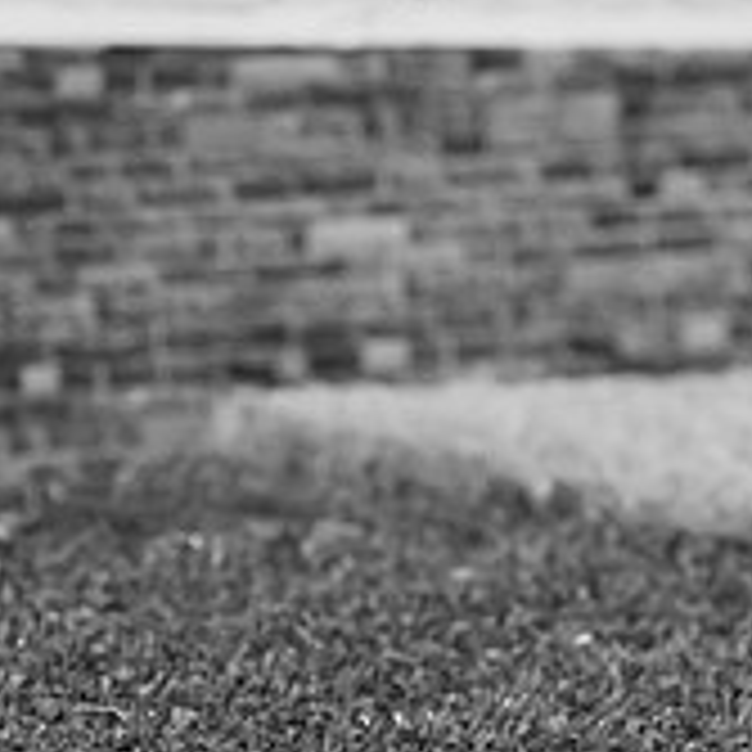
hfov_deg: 5.6
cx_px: 514
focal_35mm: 314
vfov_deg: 5.6
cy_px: 571
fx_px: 7717
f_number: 7.1
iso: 3200
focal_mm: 96
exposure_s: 1/80
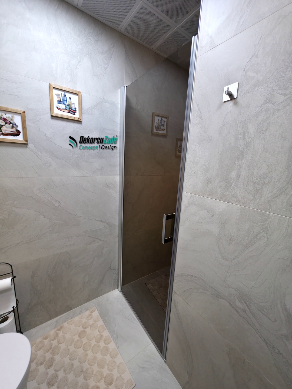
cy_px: 194
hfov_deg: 89.9
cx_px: 146
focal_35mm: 13
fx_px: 146
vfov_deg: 106.2
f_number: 1.9
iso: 100
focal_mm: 2.2
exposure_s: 1/50
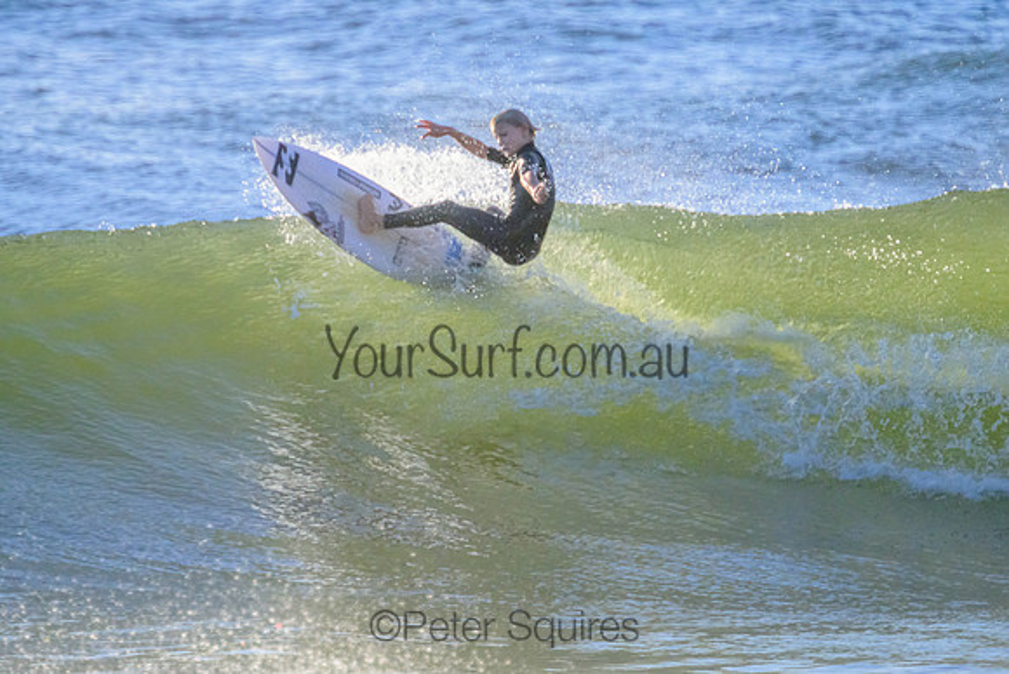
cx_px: 489
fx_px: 30780
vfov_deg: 1.3
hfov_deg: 1.9
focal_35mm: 1098
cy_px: 244
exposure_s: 1/2000
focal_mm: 800
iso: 1800
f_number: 11
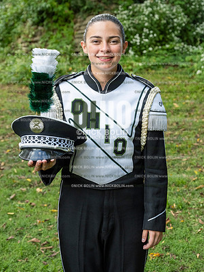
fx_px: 479
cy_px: 120
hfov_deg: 24.0
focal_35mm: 61
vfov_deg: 31.6
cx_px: 102
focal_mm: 56
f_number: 5.6
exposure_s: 1/640
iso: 1000
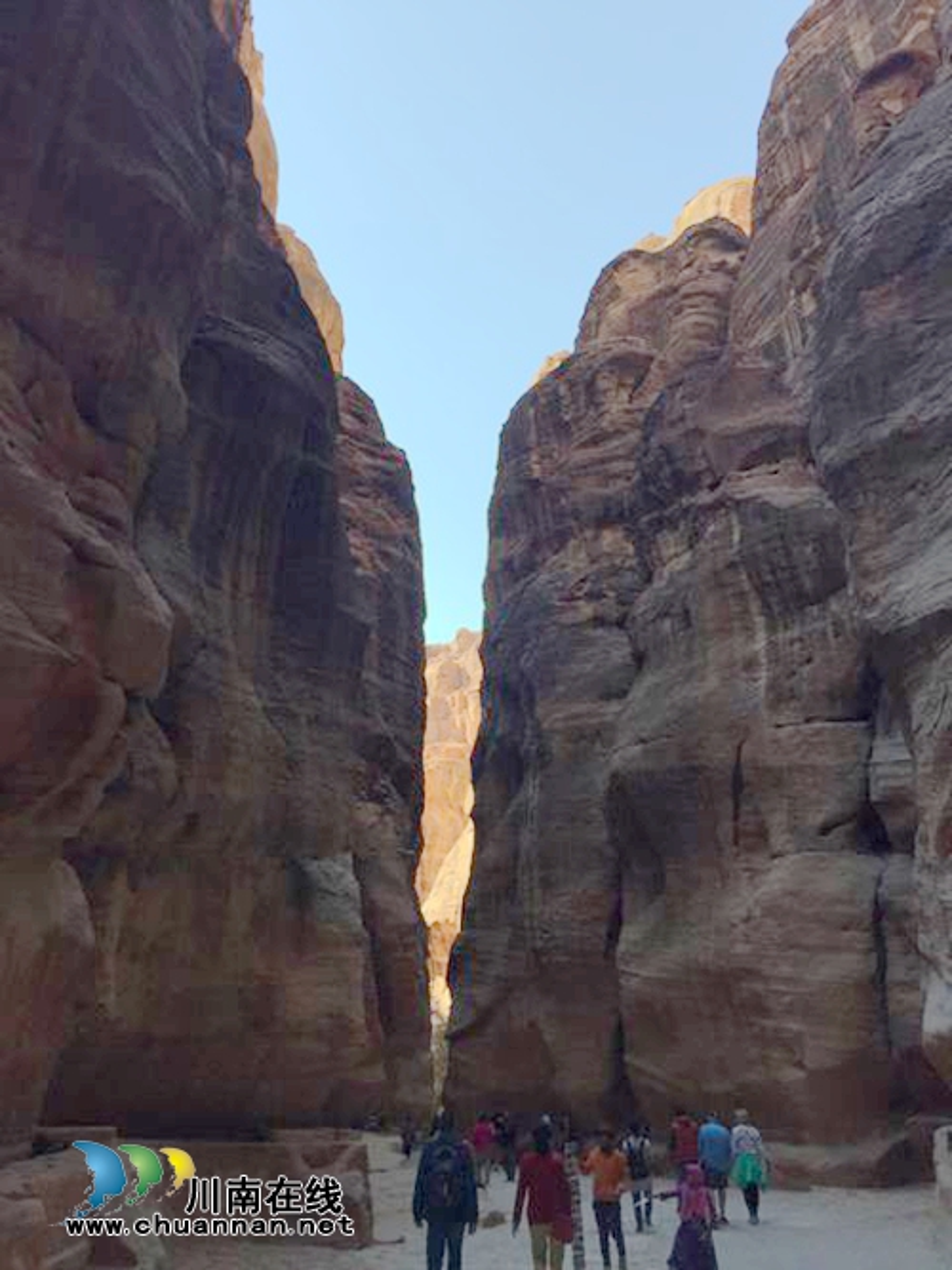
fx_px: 1064
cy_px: 635
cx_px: 476
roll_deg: -0.7
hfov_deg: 48.2
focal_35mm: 29
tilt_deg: +20.7
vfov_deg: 61.7
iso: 32
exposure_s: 1/581
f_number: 2.2
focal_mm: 4.15
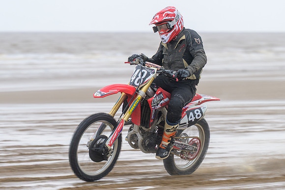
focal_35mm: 283
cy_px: 120
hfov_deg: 7.3
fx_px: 2241
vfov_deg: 4.8
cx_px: 142
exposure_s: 1/250
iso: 64
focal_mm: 150
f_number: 4
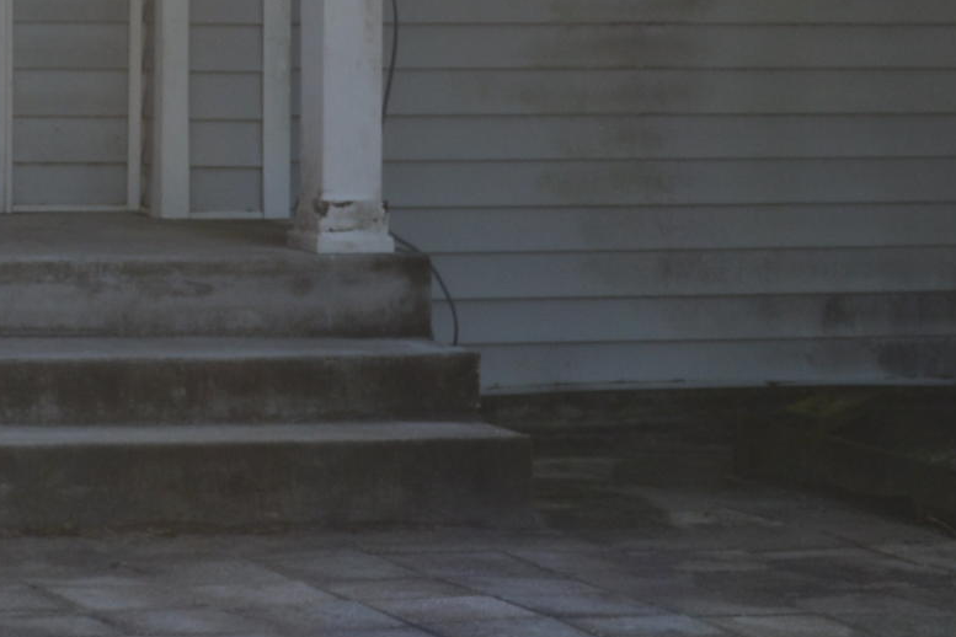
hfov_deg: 11.8
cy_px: -269
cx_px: -410
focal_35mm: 168
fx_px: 4459
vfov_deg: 8.0
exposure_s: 1/200
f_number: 7.1
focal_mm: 29
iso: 100
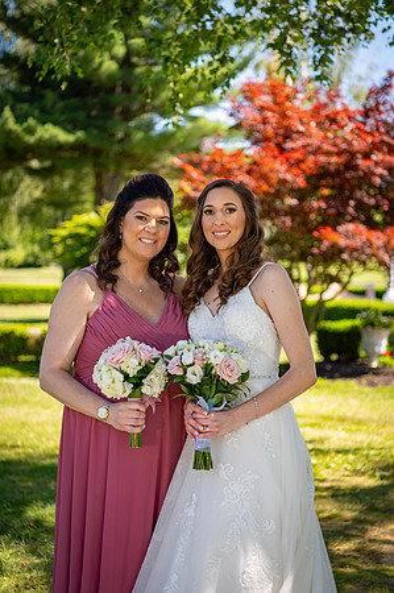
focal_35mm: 65
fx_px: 1069
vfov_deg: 31.0
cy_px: 296
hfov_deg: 20.9
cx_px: 197
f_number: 3.2
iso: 100
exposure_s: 1/800
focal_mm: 65
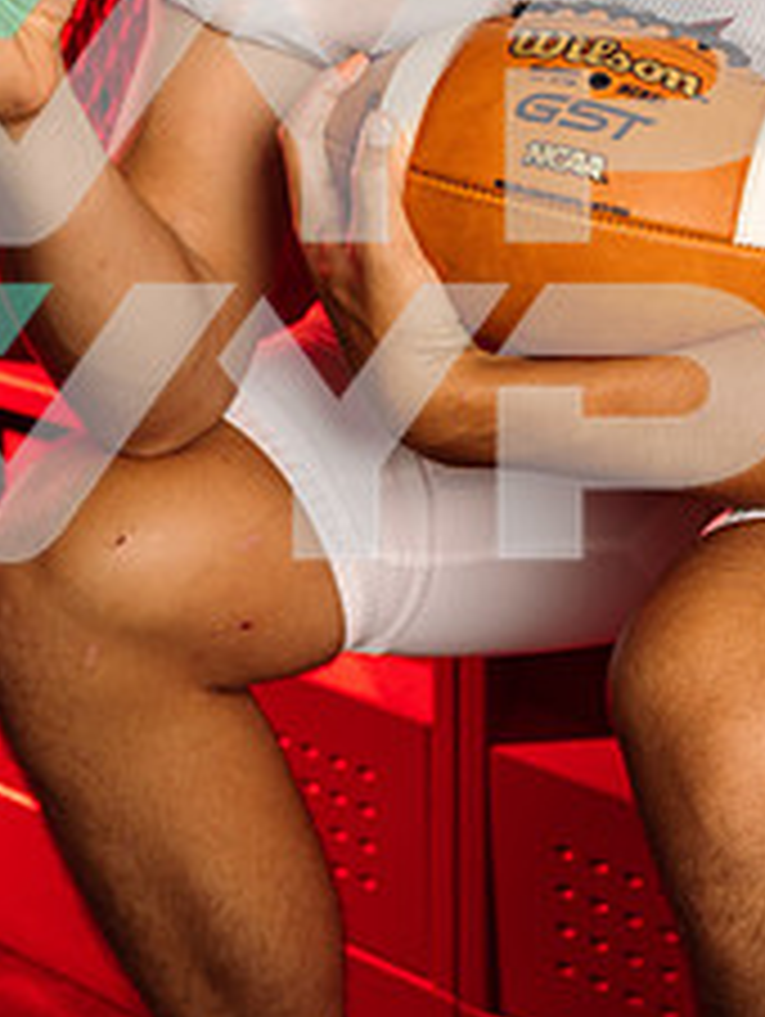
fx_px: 3147
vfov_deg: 18.1
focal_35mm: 107
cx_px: 454
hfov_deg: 13.9
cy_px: 108
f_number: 6.3
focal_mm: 56
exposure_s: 1/250
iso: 250
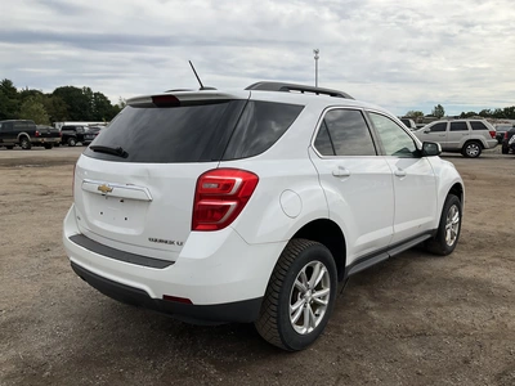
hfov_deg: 61.7
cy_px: 193
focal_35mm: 29
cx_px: 258
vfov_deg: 48.2
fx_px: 431
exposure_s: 1/2801
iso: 25
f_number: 1.8
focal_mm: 3
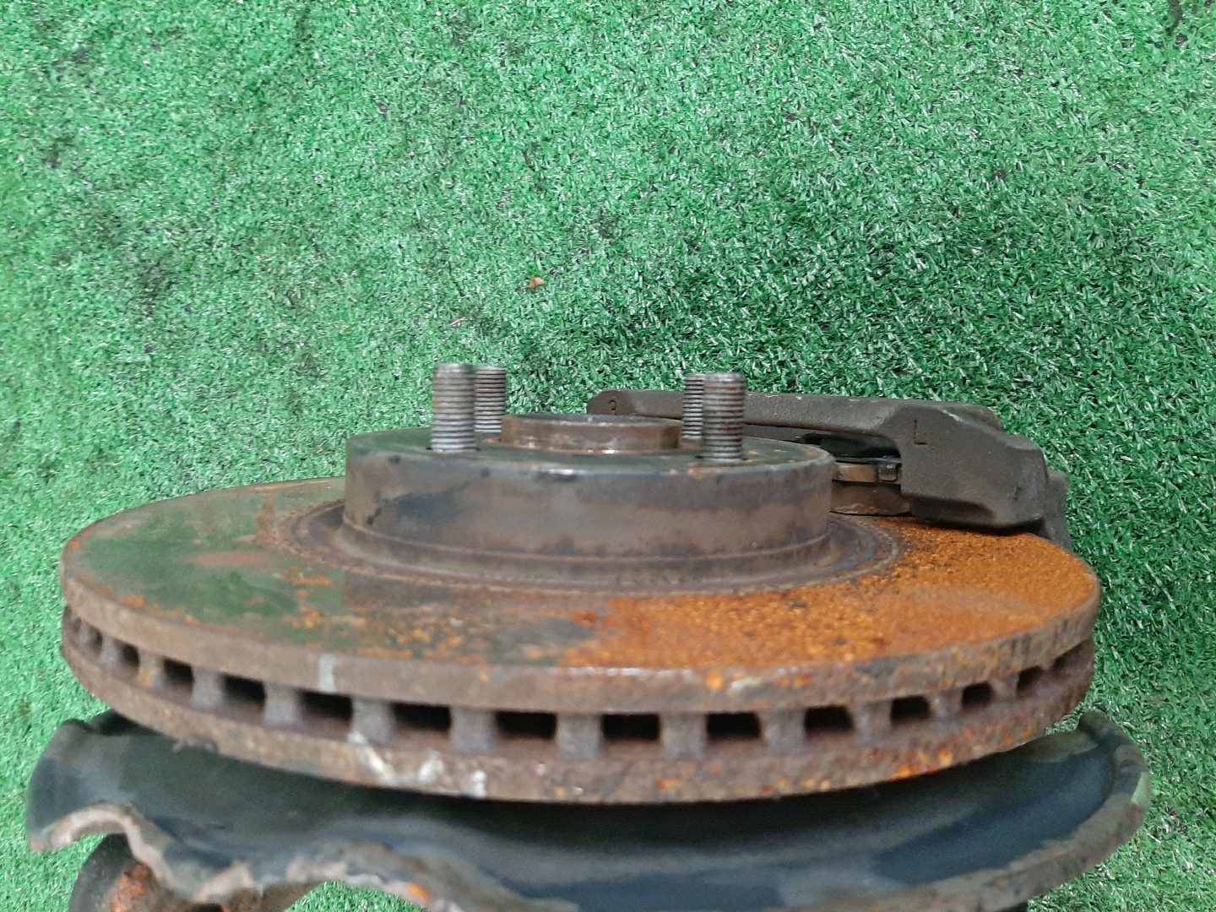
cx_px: 608
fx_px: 913
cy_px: 456
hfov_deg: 67.3
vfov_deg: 53.1
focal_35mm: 26
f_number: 1.7
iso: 372
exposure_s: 1/25
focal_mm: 3.93
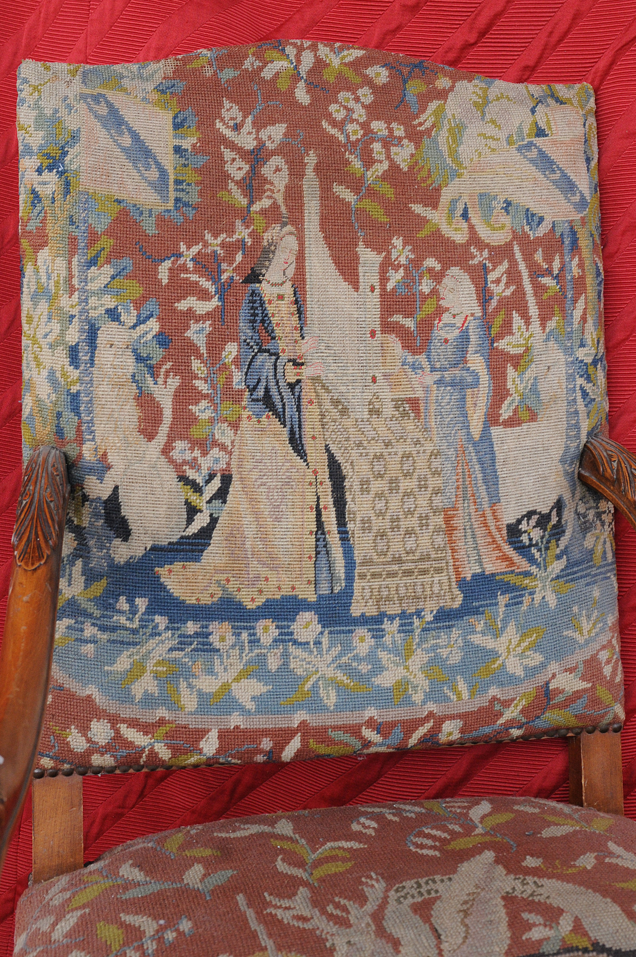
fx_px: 1116
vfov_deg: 46.4
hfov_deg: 31.8
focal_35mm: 42
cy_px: 478
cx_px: 318
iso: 640
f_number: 6.3
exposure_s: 1/160
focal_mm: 28
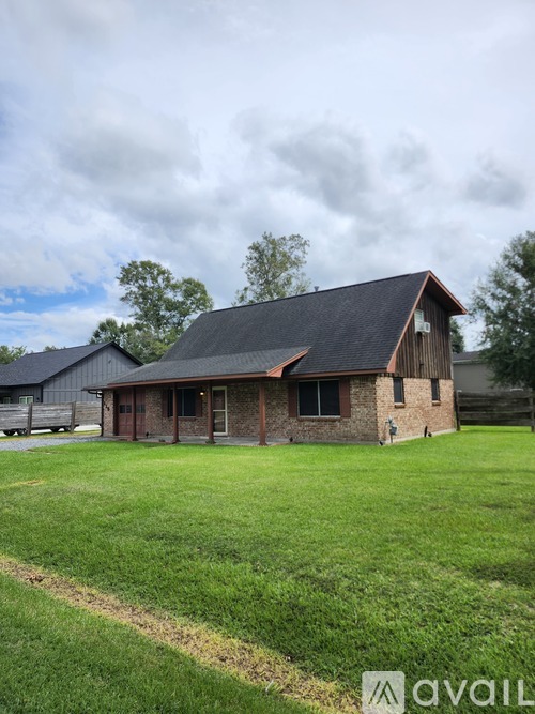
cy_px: 357
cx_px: 268
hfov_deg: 58.9
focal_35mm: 23
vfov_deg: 73.9
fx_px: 474
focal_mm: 5.54
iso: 25
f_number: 1.8
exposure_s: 1/2198
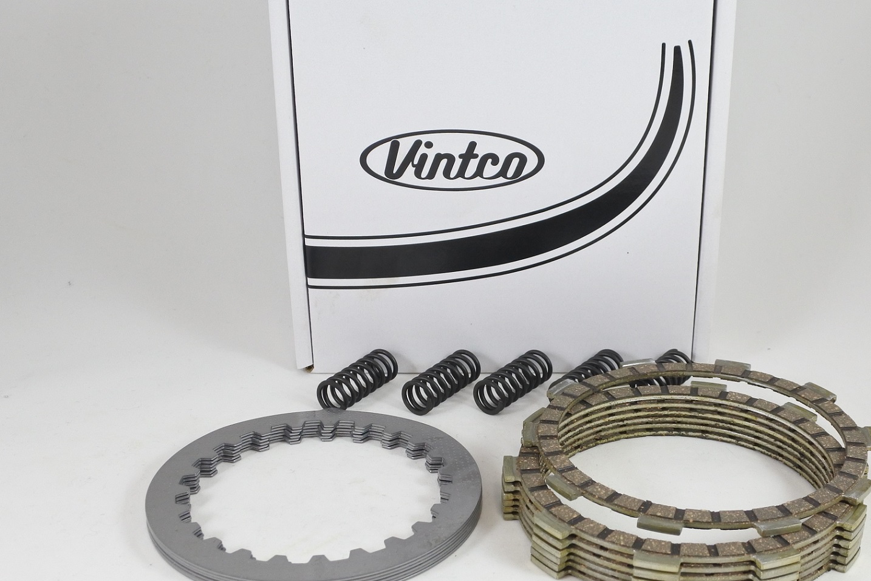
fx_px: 968
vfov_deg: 33.4
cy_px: 295
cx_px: 535
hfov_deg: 48.1
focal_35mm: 40
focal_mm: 12.1
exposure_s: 1/125
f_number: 3.8
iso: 500
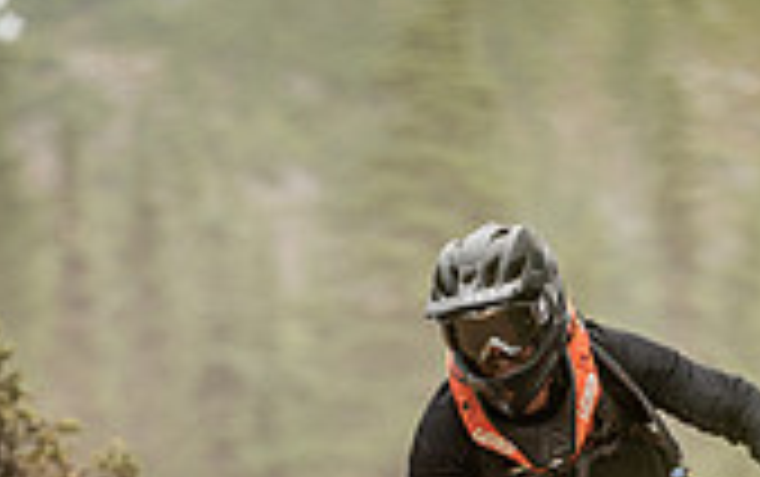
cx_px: 474
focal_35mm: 541
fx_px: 11217
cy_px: 999
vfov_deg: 2.4
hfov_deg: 3.9
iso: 1000
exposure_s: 1/4000
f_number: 2.8
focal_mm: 200
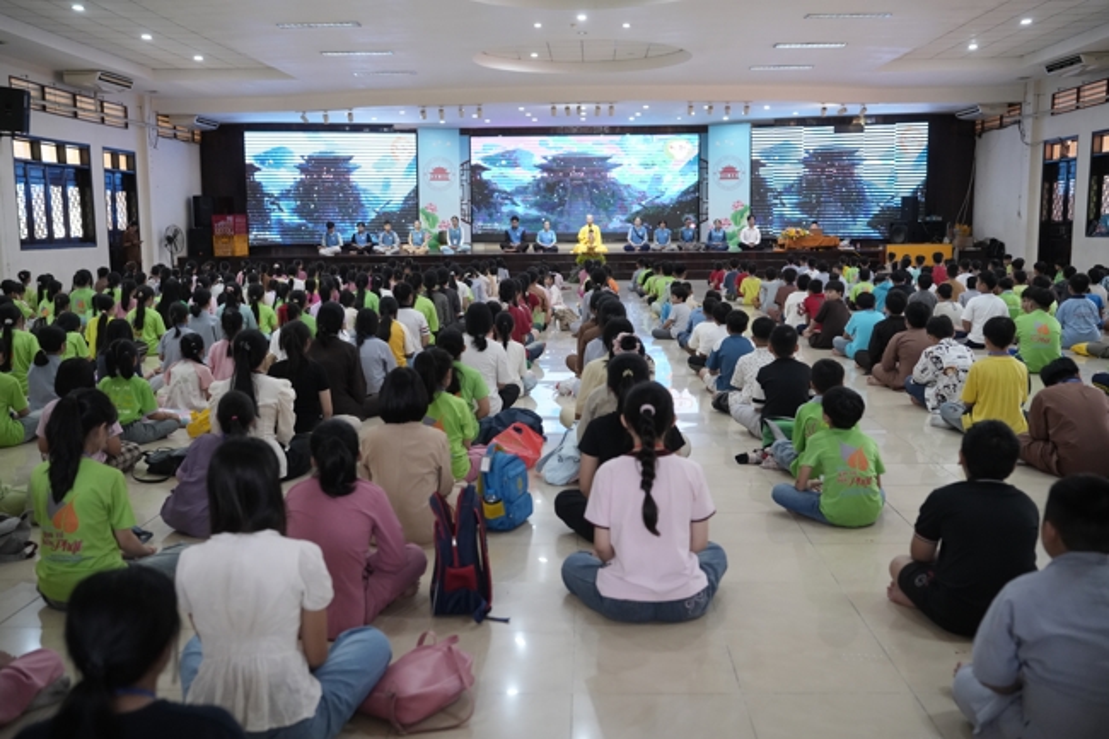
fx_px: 1078
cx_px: 554
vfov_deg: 37.8
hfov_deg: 54.4
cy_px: 370
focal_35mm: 35
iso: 4000
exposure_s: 1/320
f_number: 2.8
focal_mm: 35
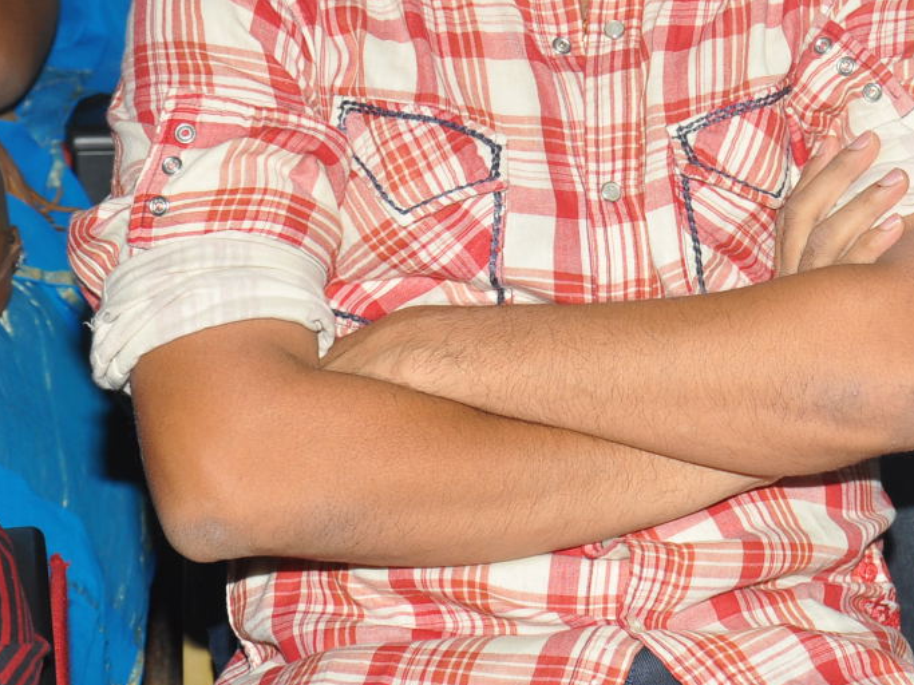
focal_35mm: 135
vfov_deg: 10.9
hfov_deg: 14.4
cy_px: 68
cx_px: 913
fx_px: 3564
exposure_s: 1/200
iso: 200
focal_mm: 40
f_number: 5.6
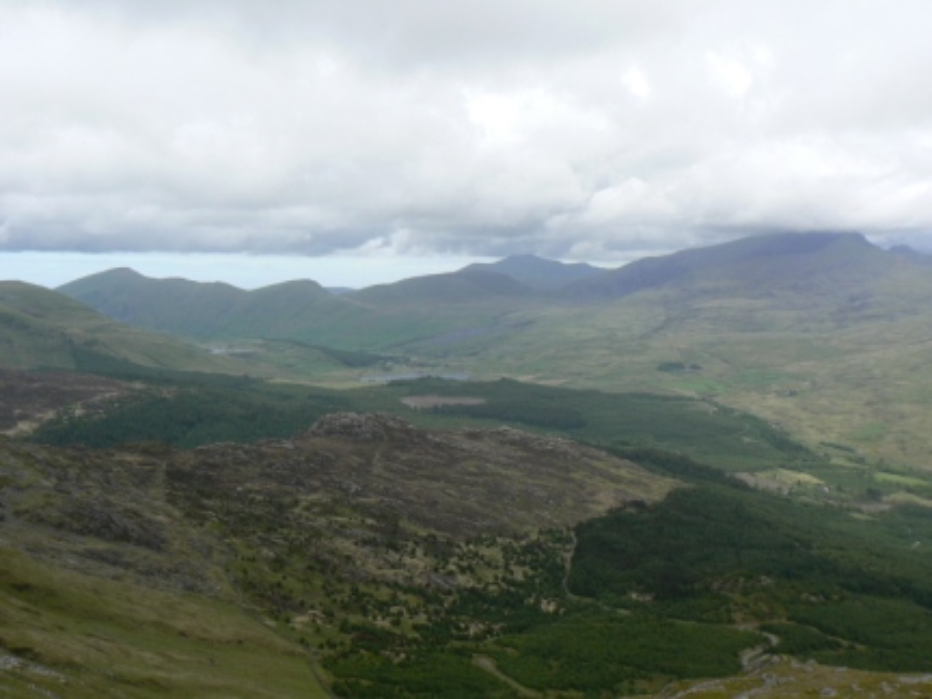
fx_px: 969
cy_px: 350
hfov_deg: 51.4
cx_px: 466
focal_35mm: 36
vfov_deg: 39.7
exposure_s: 1/400
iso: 80
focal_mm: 6
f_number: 5.6
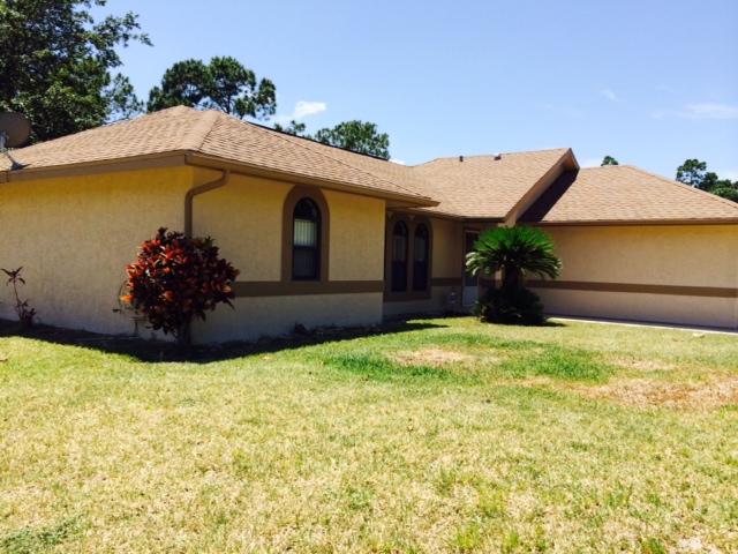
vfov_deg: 46.8
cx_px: 369
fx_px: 640
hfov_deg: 60.0
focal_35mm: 30
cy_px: 277
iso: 32
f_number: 2.2
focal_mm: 4.12
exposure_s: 1/1866
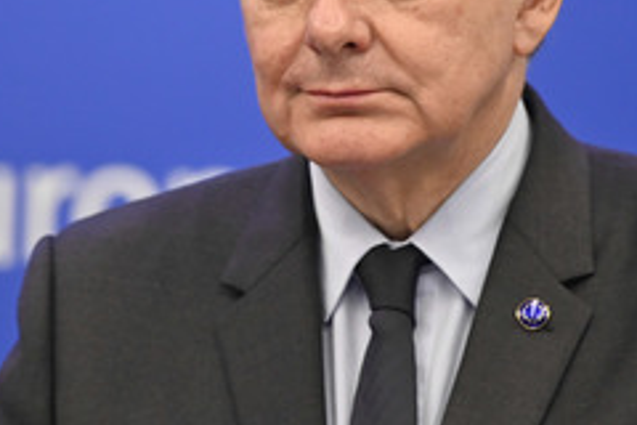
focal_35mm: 376
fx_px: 6653
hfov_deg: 5.5
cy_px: 37
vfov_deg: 3.7
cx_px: 389
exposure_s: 1/320
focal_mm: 200
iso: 2000
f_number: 2.8
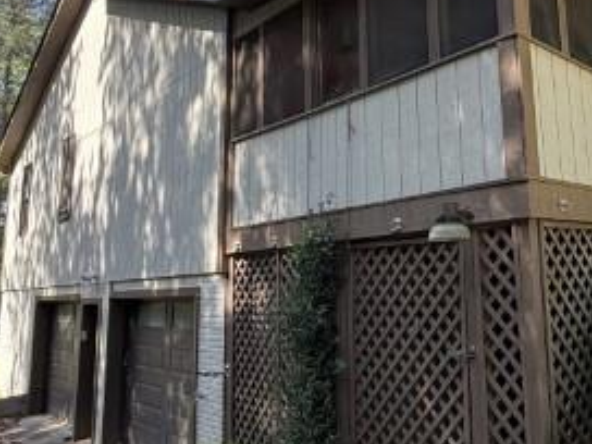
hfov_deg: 51.8
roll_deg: +4.0
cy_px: 174
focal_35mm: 33
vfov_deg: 42.7
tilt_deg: +15.5
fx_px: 564
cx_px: 474
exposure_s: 1/212
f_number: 2.2
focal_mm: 2.22
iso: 50
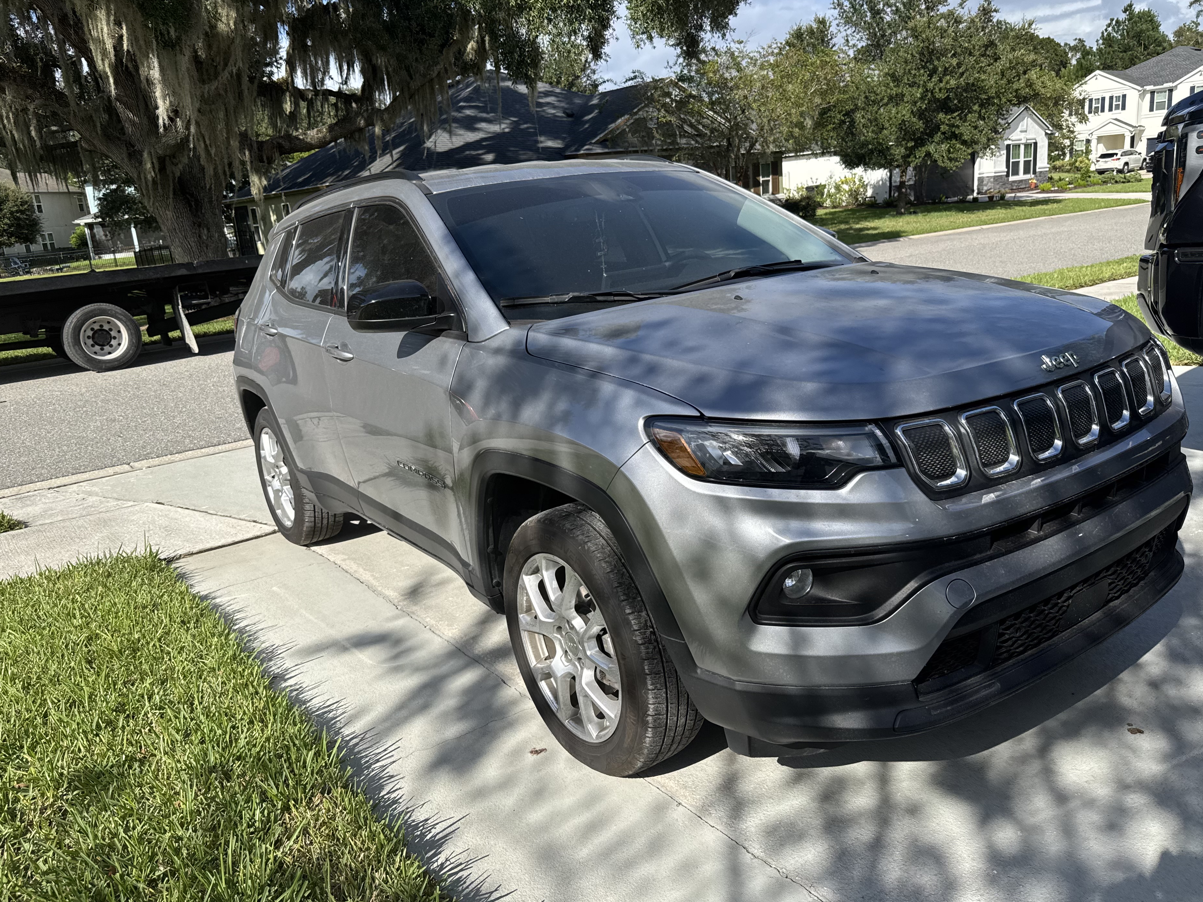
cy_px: 460
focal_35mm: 26
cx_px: 606
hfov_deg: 67.3
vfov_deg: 53.1
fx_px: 904
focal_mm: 6.76
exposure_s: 1/3802
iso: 80
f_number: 1.78
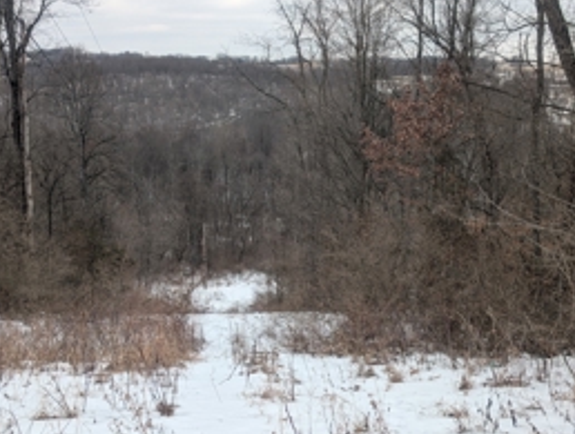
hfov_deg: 49.9
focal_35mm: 37
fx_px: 616
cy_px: 227
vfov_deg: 38.8
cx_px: 256
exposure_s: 1/435
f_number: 1.68
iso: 27
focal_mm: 6.9
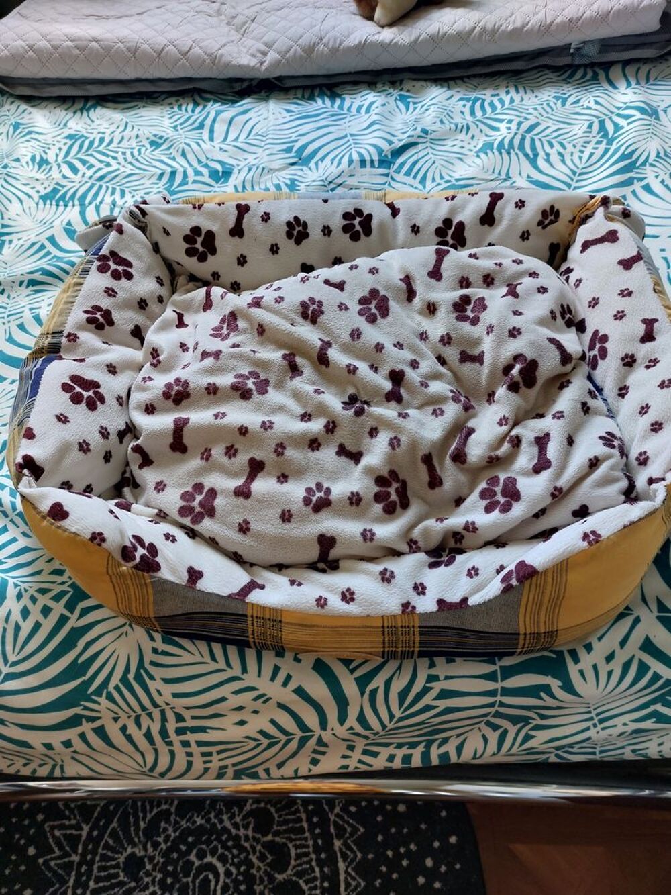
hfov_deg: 54.9
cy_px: 448
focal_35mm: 25
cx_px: 336
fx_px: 646
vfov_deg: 69.4
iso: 64
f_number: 1.8
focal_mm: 5.23
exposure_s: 1/50
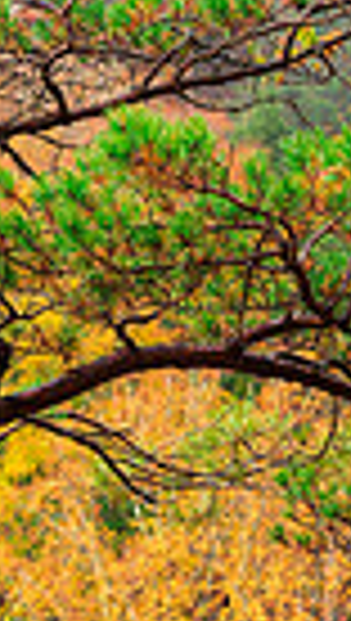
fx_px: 3099
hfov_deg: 6.4
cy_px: 441
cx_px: -86
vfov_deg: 11.4
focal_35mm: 188
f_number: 8
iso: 100
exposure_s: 1/15
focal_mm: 55
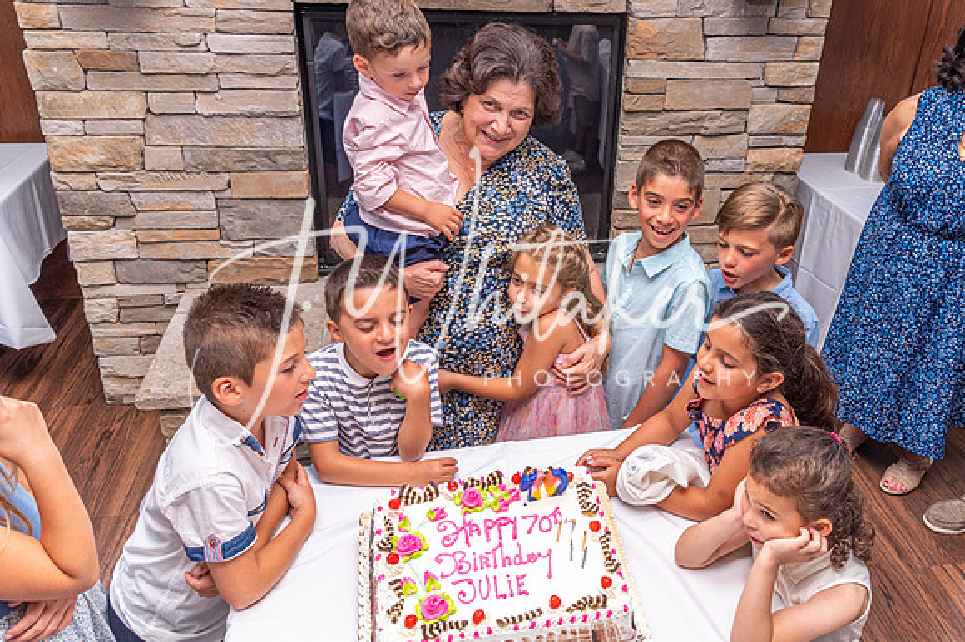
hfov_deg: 61.2
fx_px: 806
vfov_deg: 43.1
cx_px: 586
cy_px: 242
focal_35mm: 30
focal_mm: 24
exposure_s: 1/125
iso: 800
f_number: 10
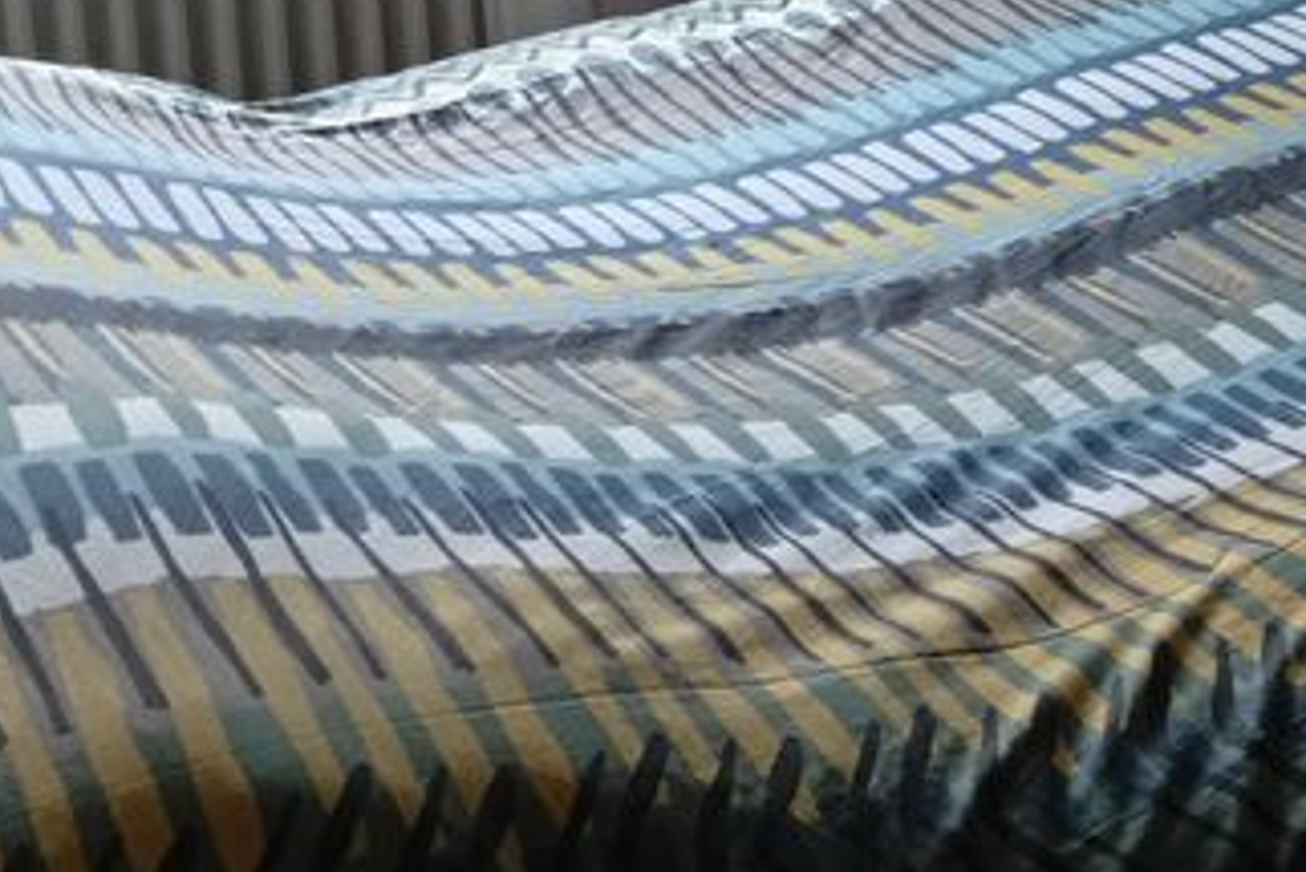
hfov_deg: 22.3
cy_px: -610
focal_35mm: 84
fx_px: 3049
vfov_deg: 14.6
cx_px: 1582
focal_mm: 3.96
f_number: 1.8
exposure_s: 1/33.3
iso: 350
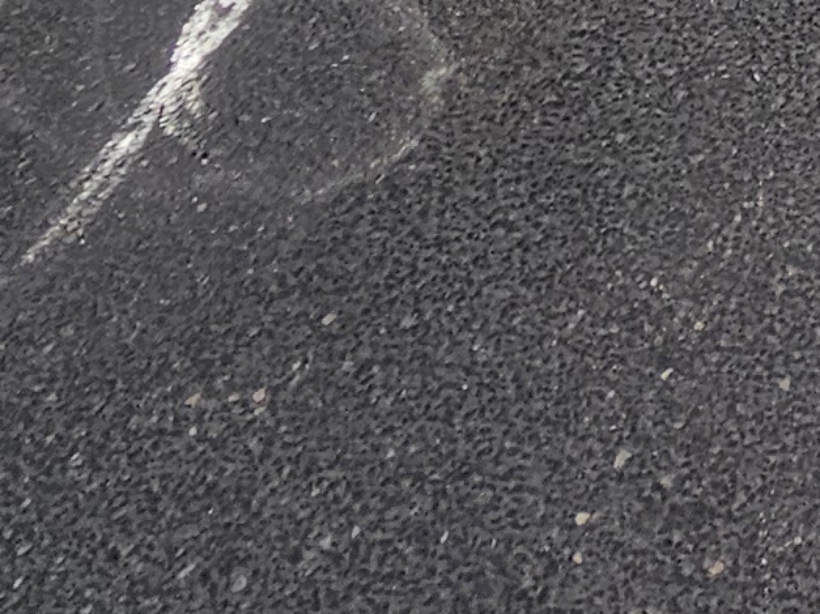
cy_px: -1049
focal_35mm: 83
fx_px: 1966
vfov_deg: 12.1
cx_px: 1547
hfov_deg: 17.9
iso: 50
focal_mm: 2.2
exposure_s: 1/4349
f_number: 2.2
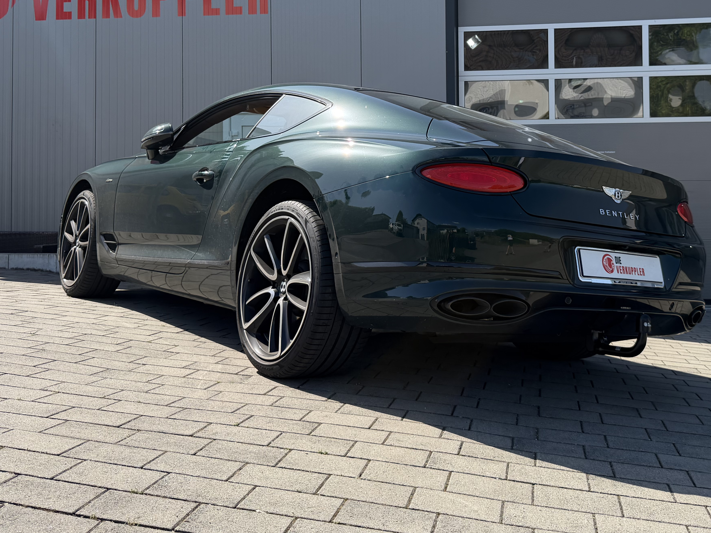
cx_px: 430
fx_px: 801
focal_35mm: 39
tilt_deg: +2.1
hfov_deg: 47.6
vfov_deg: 35.9
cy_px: 125
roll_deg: +0.5
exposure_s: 1/3279
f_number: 1.78
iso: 100
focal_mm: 6.76
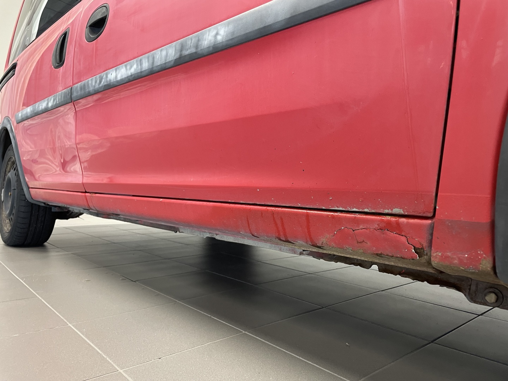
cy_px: 190
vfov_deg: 53.1
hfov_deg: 67.3
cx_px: 254
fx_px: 382
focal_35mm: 26
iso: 200
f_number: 1.6
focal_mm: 4.2
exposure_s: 1/50
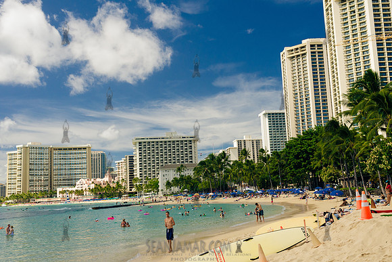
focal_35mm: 40
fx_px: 437
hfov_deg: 48.3
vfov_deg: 33.3
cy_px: 131
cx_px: 196
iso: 800
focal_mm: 35
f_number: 11
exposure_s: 1/500
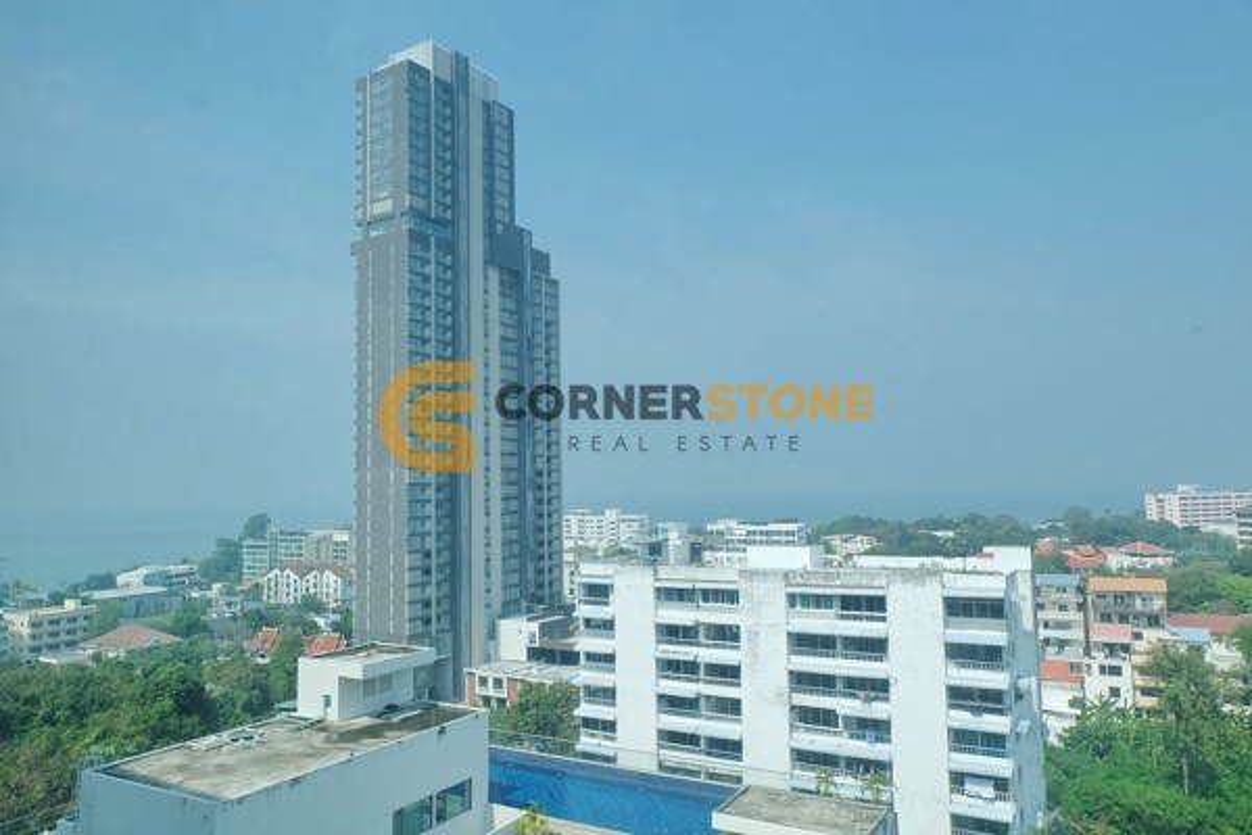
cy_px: 418
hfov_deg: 73.7
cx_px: 626
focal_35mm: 24
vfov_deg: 53.1
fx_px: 835
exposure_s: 1/350
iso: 200
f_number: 9
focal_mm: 16
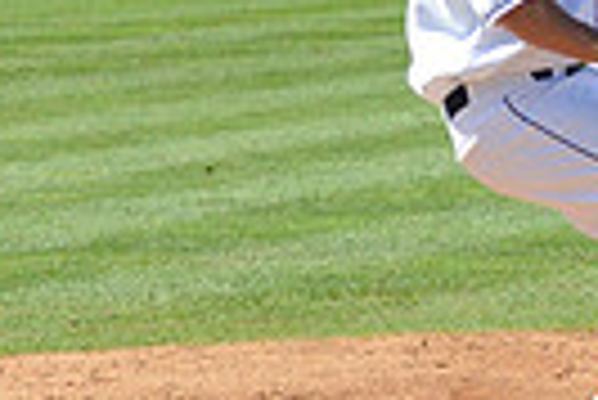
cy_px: 166
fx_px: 7583
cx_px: 481
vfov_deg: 3.0
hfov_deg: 4.5
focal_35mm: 456
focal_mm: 70
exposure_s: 1/8000
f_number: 4.5
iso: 1600
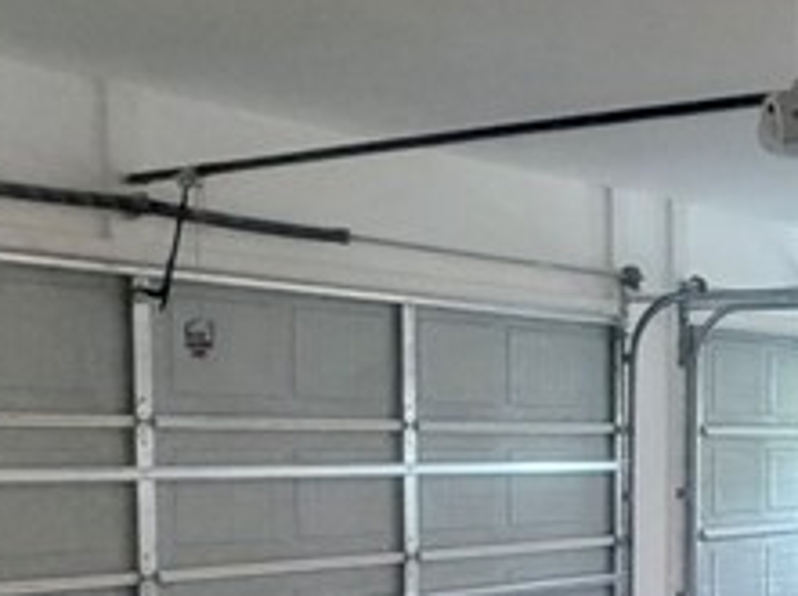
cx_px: 928
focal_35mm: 65
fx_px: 1496
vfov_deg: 22.0
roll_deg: -0.5
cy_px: 535
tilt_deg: -3.9
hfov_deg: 26.8
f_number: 2.2
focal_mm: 2.22
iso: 400
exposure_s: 1/60
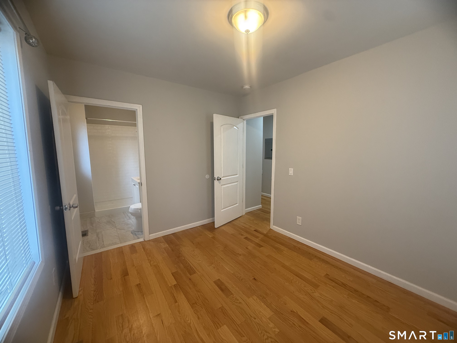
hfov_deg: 102.1
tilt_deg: -7.2
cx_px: 228
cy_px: 172
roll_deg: +0.2
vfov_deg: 85.7
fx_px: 185
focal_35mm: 14
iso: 250
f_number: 2.2
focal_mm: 2.22
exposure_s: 1/60
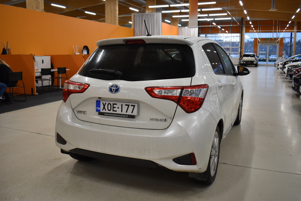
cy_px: 100
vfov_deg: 41.7
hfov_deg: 59.5
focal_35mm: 32
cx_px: 150
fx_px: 263
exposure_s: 1/90
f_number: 4.8
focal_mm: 21
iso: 400
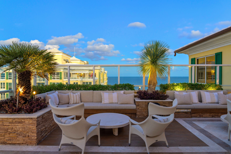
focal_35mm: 24
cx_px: 116
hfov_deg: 73.7
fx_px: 154
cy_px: 77
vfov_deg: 53.1
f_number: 8
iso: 320
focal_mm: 24
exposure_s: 1/2.5
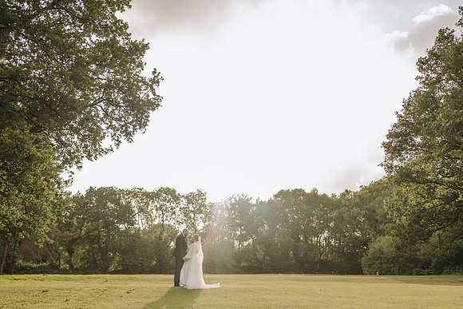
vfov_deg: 31.7
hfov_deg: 46.2
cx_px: 241
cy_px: 178
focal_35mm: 42
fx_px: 543
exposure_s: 1/1250
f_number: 2
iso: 125
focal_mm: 35
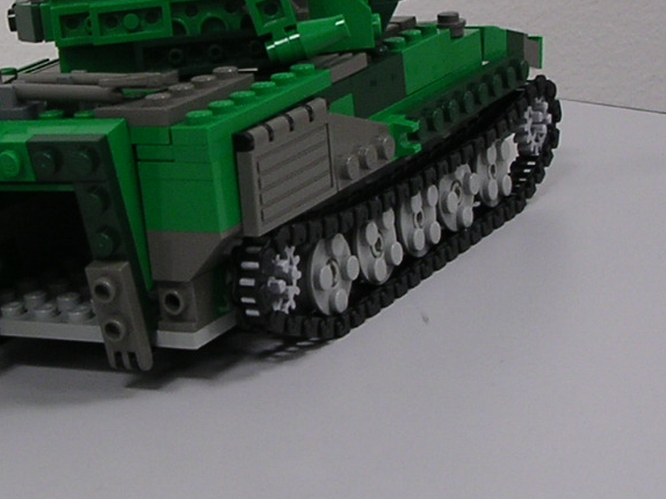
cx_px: 211
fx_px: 2039
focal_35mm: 106
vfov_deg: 13.9
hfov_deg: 18.5
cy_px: 160
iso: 100
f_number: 2.8
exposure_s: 1/7.9
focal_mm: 5.8
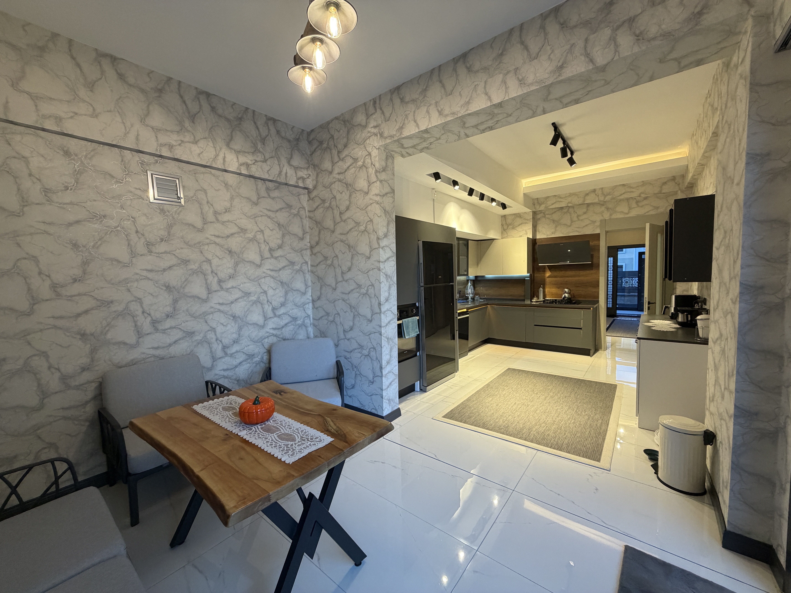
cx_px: 396
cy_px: 296
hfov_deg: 102.1
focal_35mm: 14
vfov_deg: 85.7
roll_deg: +1.9
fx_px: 320
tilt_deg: -4.3
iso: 250
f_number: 2.2
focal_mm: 2.22
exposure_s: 1/100
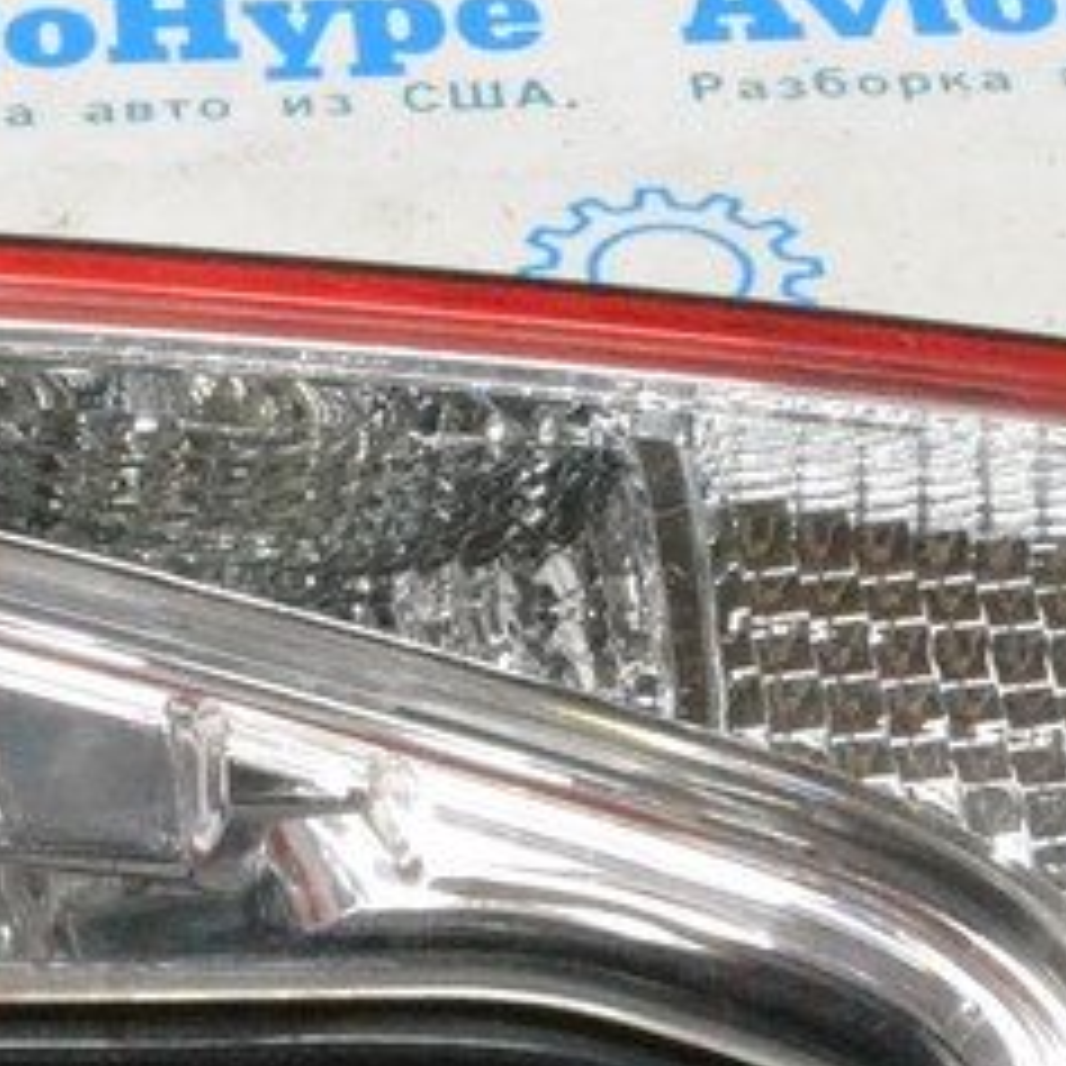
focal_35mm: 143
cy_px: 1271
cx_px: -85
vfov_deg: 12.0
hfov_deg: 12.0
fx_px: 4982
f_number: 13
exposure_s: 1/100
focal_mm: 26
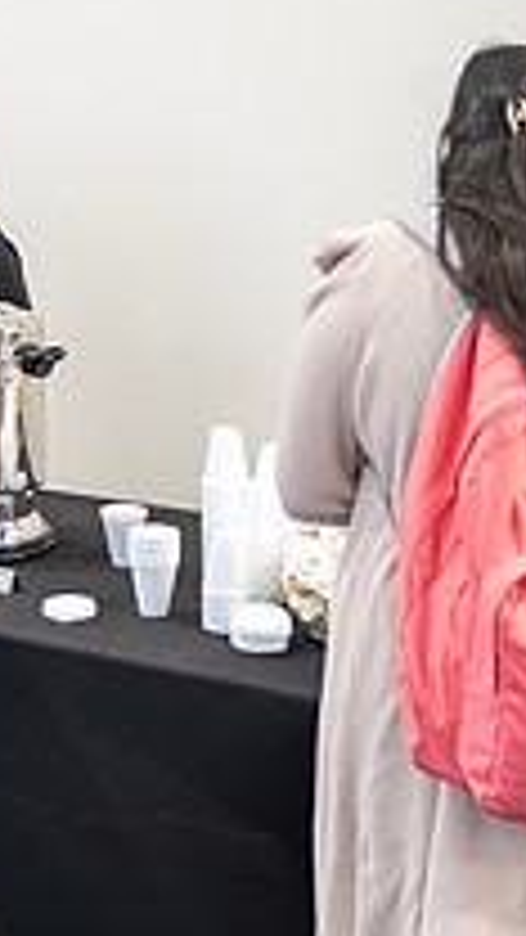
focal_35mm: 68
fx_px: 1686
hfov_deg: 17.0
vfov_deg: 30.4
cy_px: 225
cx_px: -103
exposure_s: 1/125
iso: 800
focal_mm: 30
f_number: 3.2
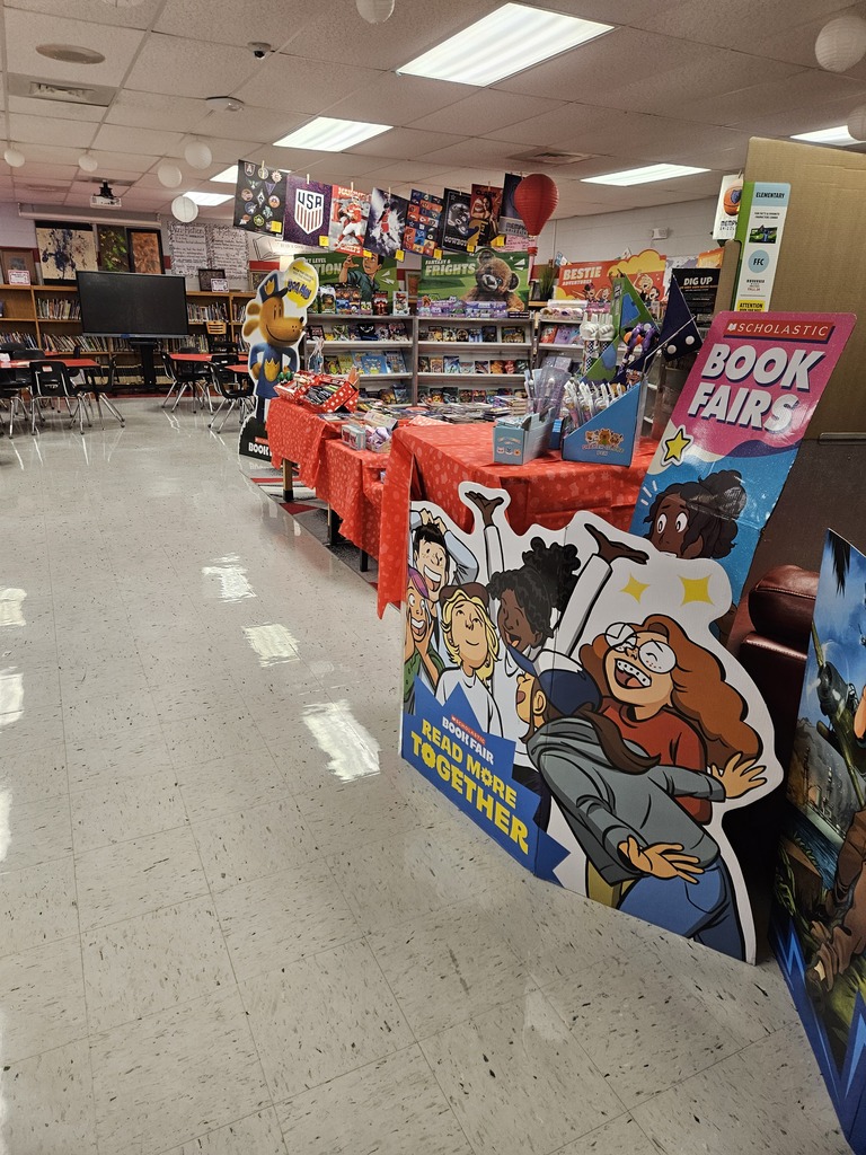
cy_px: 578
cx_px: 433
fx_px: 767
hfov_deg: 58.9
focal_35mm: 23
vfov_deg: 73.9
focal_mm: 5.4
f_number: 1.8
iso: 250
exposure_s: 1/120
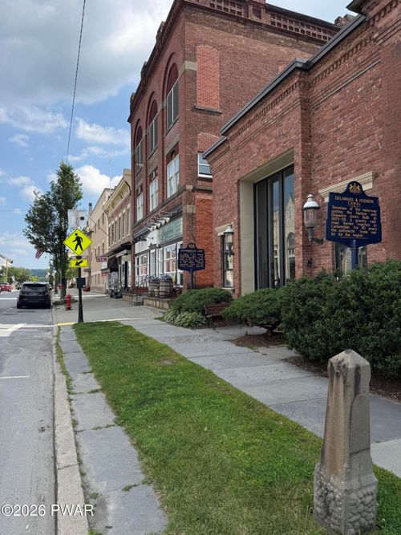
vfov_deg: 71.6
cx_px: 200
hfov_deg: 56.8
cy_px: 268
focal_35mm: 24
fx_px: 371
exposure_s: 1/4673
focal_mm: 6.76
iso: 80
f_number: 1.78
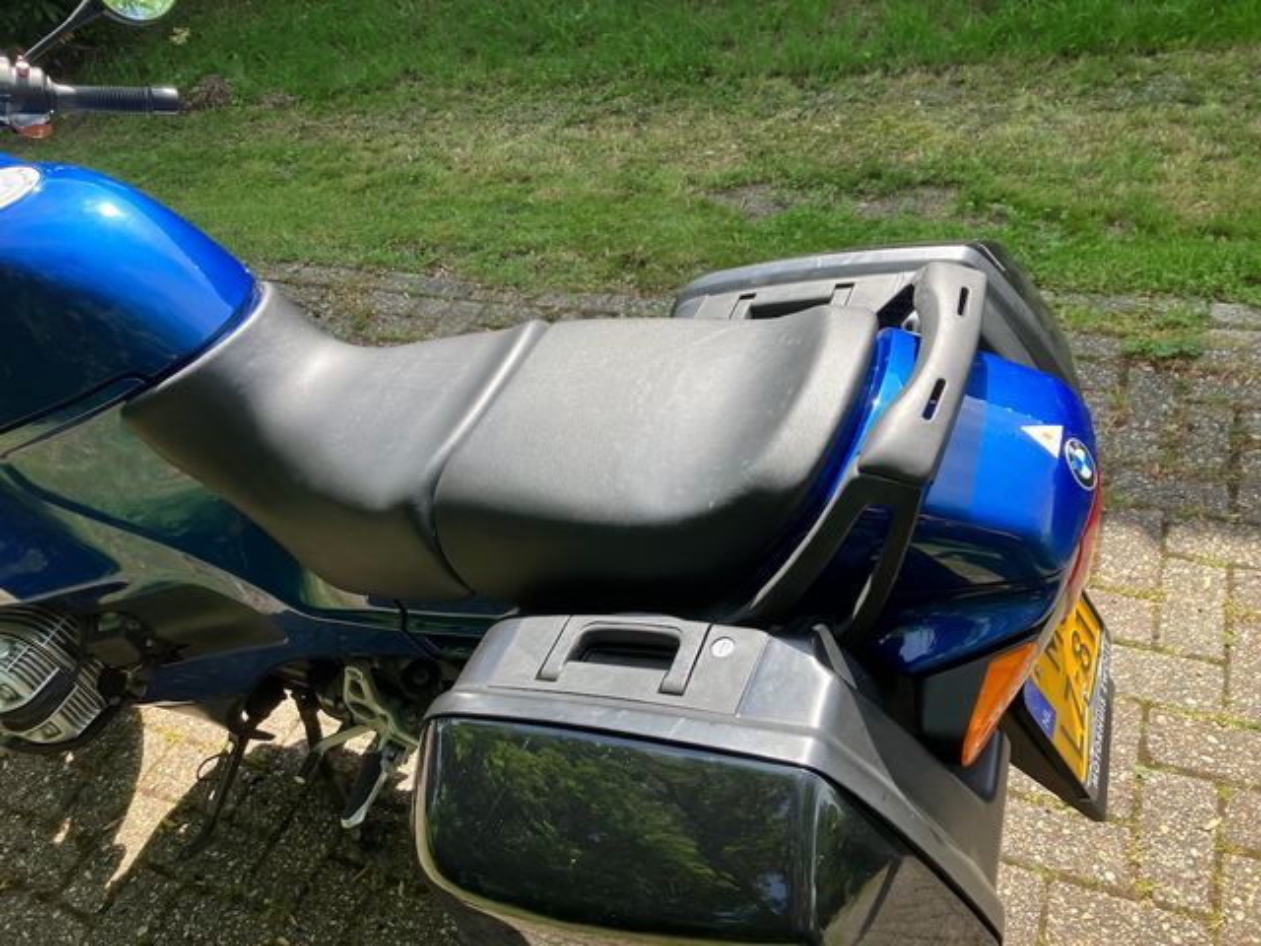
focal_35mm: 28
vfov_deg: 49.7
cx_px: 630
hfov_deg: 63.4
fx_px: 1020
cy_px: 473
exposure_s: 1/397
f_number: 1.8
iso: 32
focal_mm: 3.99
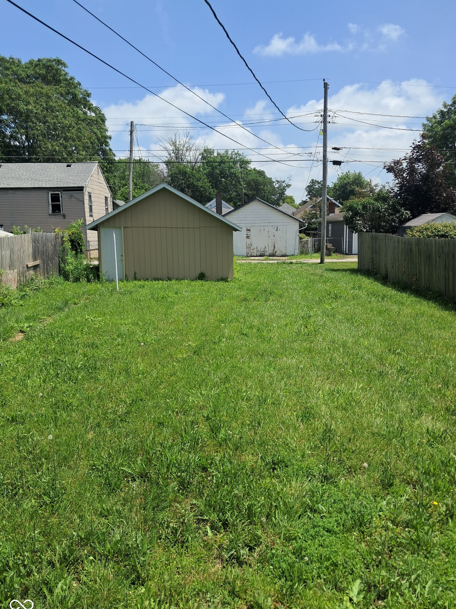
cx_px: 234
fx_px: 492
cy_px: 308
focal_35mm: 28
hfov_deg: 49.7
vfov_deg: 63.4
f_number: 1.8
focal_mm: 4
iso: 50
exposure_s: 1/587
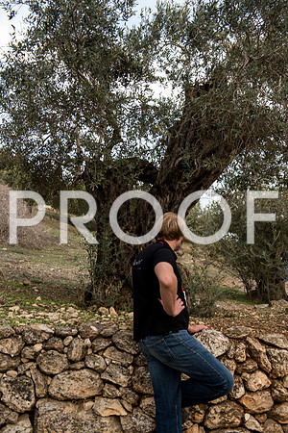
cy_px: 216
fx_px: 528
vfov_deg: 44.5
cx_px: 144
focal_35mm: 44
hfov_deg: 30.5
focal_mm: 44
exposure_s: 1/100
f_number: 2.8
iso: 200
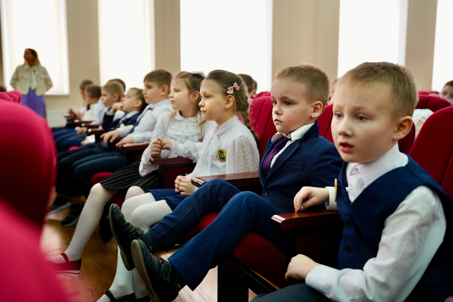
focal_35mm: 36
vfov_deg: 37.0
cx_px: 226
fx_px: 452
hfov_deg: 53.3
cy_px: 151
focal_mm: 35.9
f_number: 3.2
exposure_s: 1/160
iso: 1600
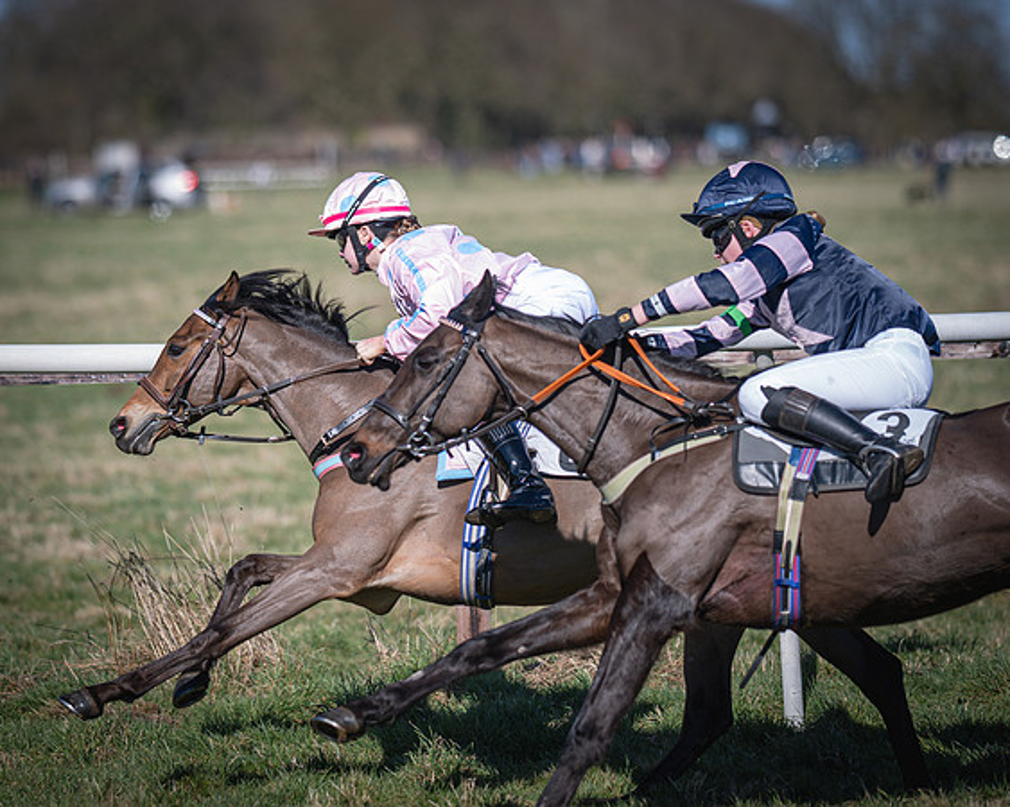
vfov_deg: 6.5
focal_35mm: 238
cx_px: 449
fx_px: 7125
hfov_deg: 8.1
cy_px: 401
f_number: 1.8
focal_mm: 135
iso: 50
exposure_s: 1/4000
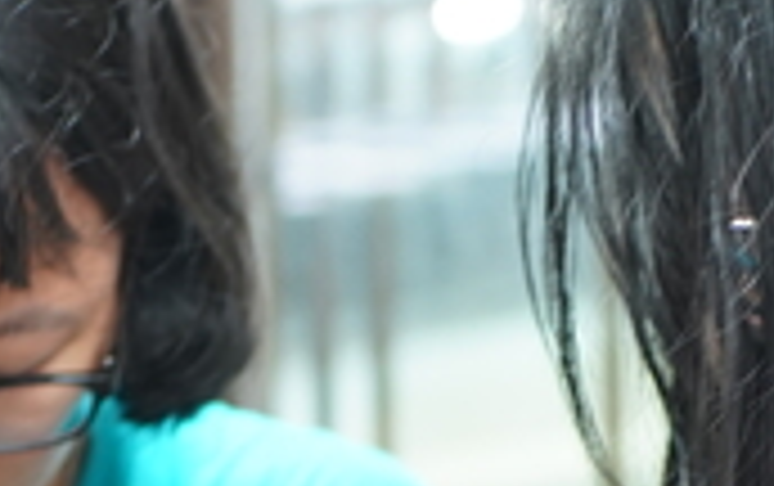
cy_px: 945
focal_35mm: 217
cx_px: 272
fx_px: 4583
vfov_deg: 5.9
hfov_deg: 9.6
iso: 640
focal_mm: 35
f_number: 2.8
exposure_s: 1/30
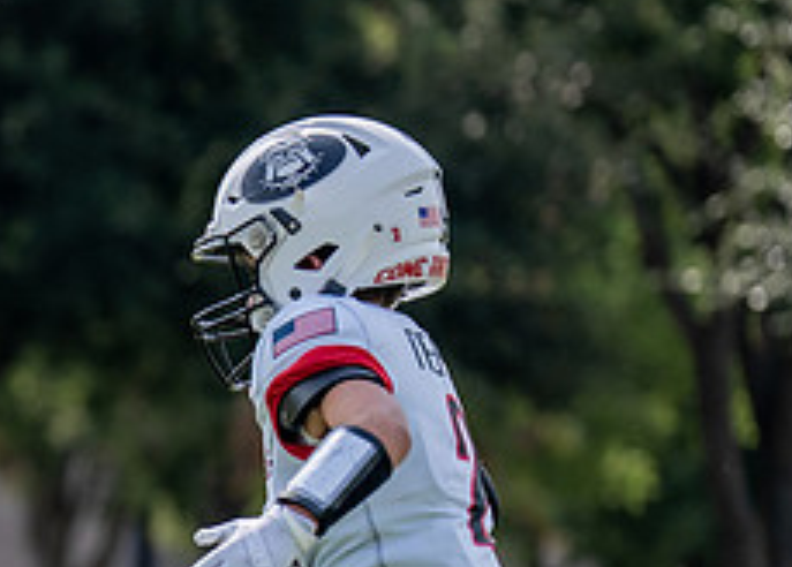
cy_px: 529
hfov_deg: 3.5
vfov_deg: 2.5
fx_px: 12743
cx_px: -777
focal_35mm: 566
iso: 100
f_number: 2.8
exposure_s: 1/2000
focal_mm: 133
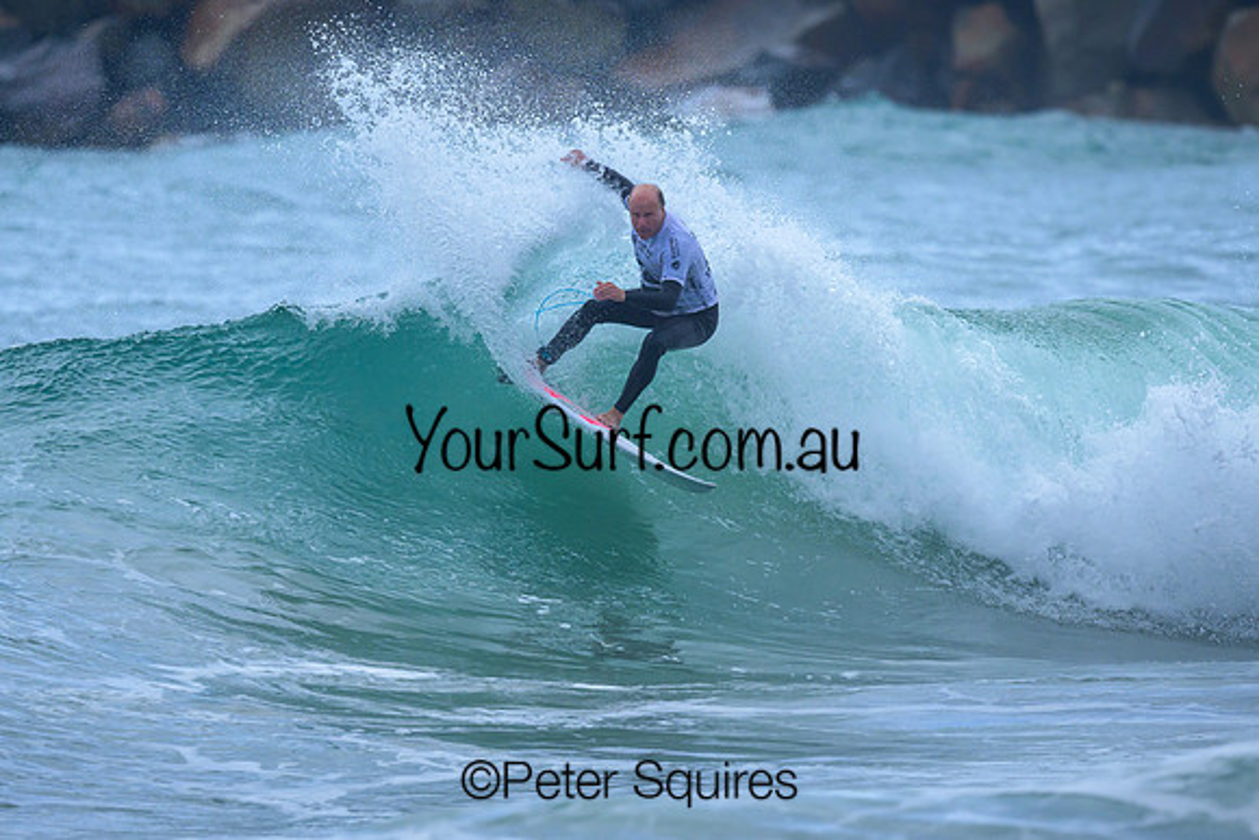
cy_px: 333
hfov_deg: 1.9
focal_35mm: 1100
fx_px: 38471
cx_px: 508
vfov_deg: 1.3
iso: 560
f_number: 6.3
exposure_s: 1/2000
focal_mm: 800
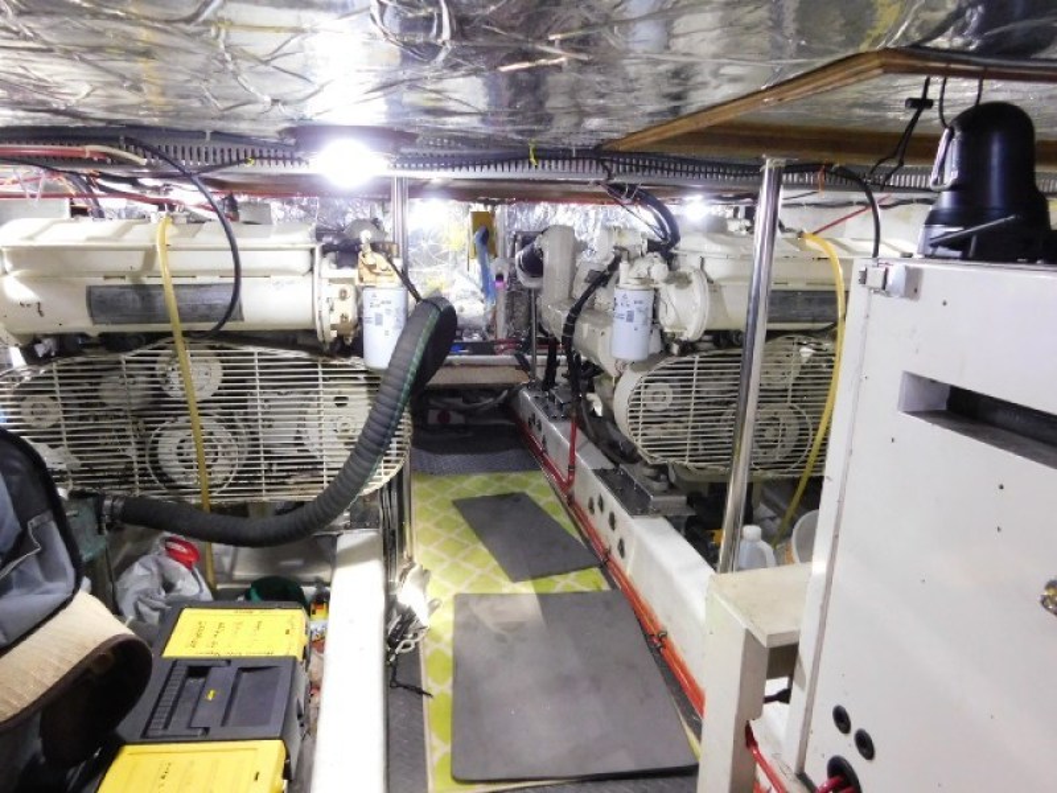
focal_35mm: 23
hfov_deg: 73.9
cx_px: 528
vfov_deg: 58.9
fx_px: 702
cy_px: 396
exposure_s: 1/6
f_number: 3
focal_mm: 4
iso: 800
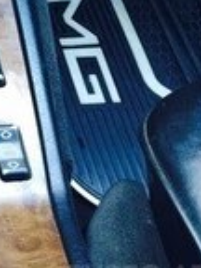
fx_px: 774
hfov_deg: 13.6
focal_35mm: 100
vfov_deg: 17.4
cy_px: -153
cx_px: -128
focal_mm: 4.15
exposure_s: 1/33
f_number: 2.2
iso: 100
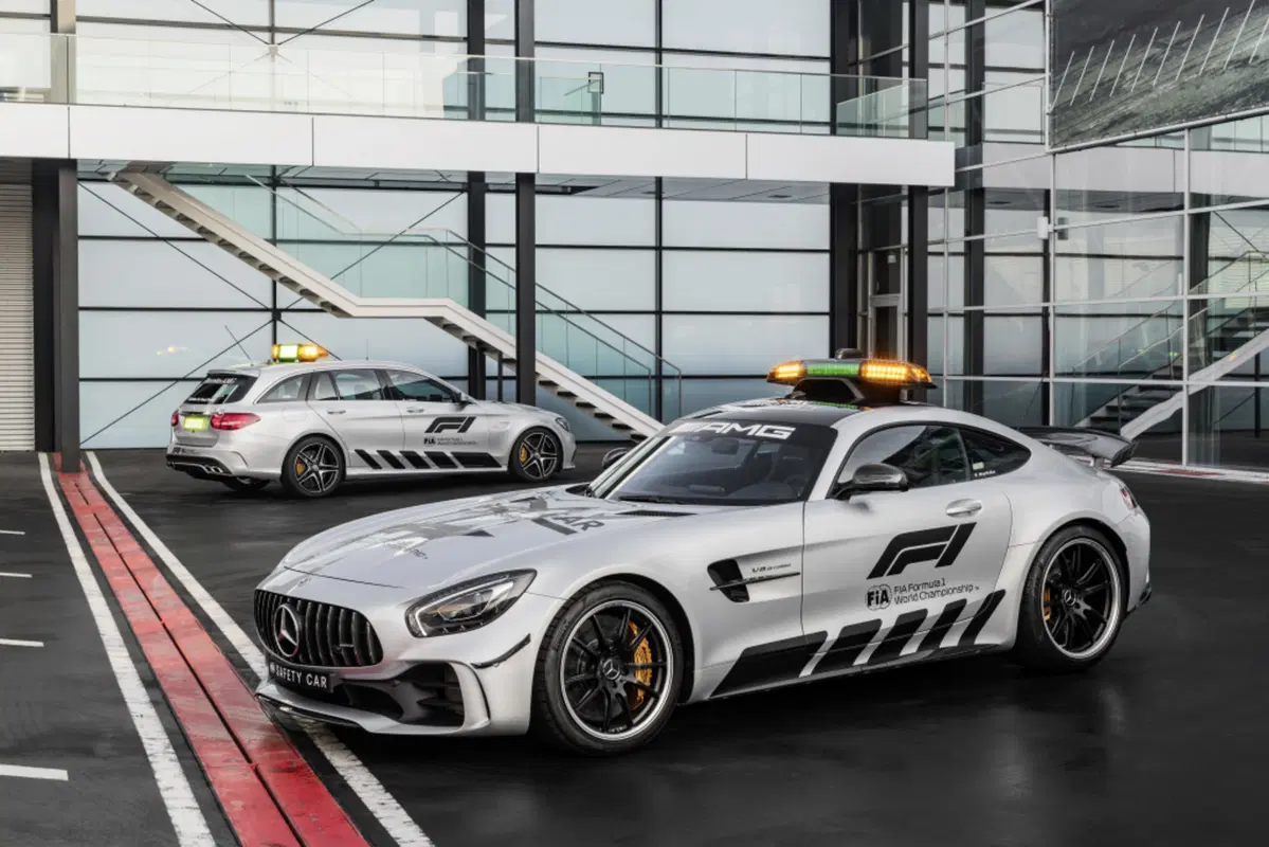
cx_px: 634
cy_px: 424
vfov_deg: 26.0
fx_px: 1833
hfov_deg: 38.2
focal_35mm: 52
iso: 100
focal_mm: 52
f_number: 16
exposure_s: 1/20
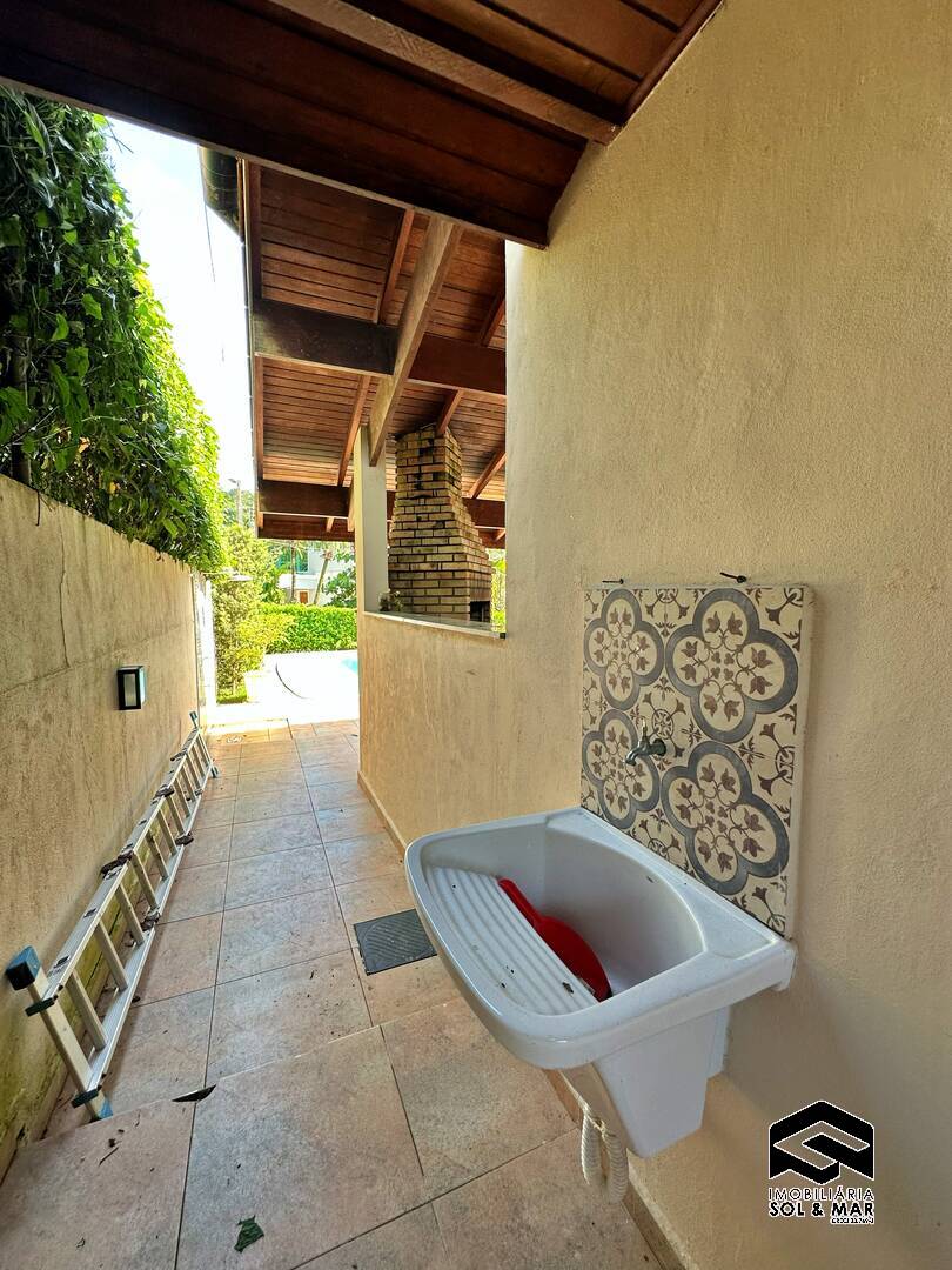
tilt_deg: -3.1
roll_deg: -0.6
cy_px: 635
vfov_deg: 102.1
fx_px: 513
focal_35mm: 14
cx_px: 476
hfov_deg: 85.7
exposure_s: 1/99
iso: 50
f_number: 2.2
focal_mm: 2.22
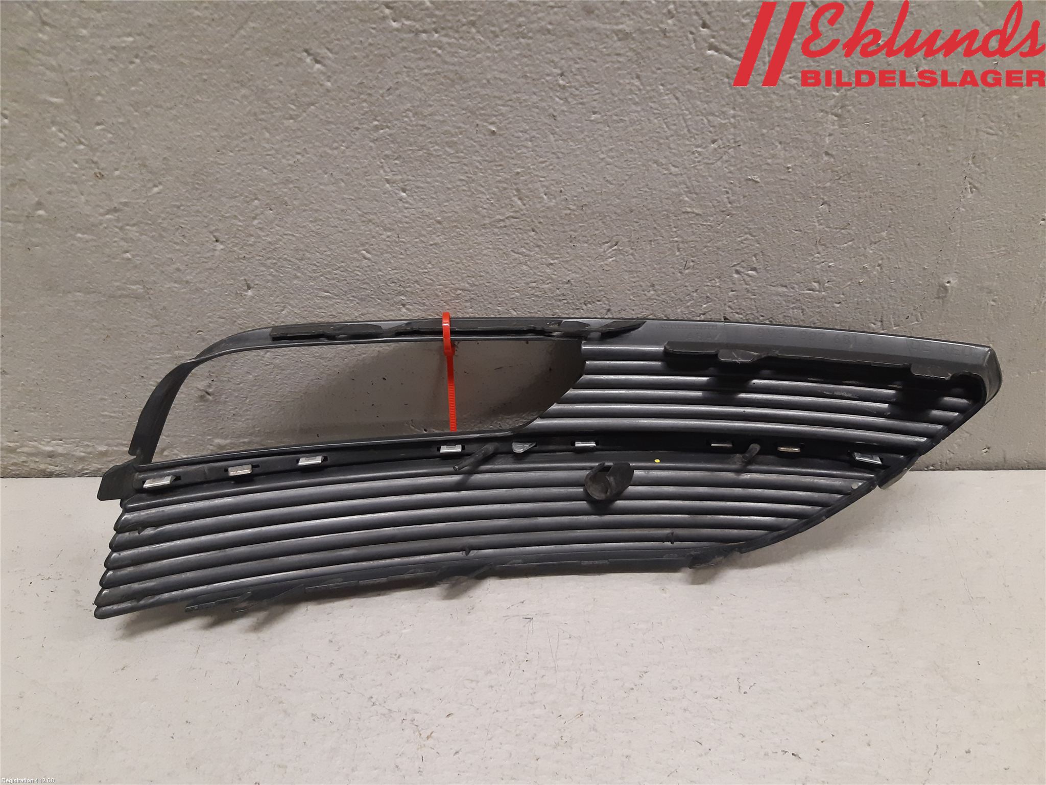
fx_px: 786
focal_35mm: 26
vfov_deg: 53.1
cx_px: 523
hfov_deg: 67.3
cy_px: 392
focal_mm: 3.93
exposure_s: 1/50
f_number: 1.7
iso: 200
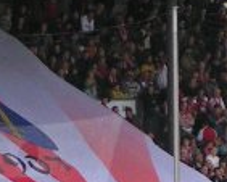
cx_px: 61
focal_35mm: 660
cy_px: 101
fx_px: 4437
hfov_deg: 2.9
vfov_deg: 2.3
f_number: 3.5
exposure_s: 1/125
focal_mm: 18.2
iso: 125
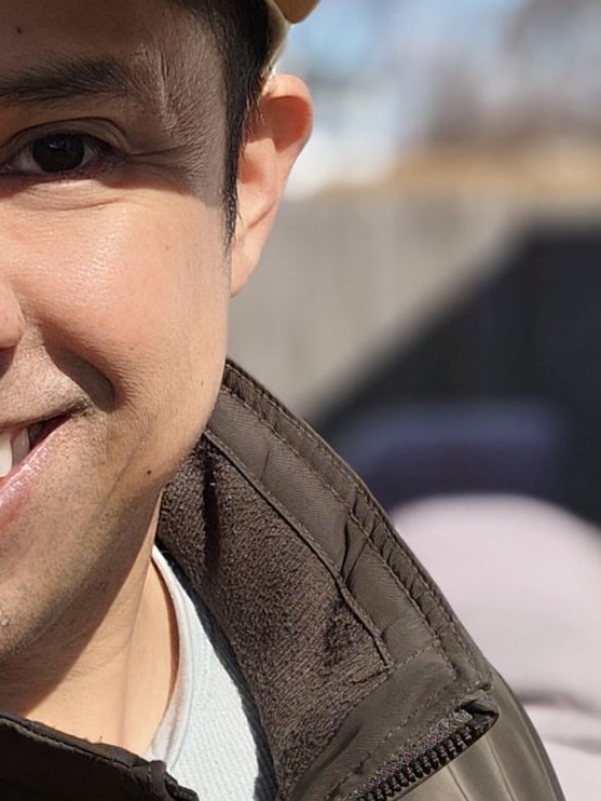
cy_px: 342
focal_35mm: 115
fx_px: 2661
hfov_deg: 12.8
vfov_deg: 17.1
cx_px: 29
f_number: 2
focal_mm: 5.56
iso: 50
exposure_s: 1/1038
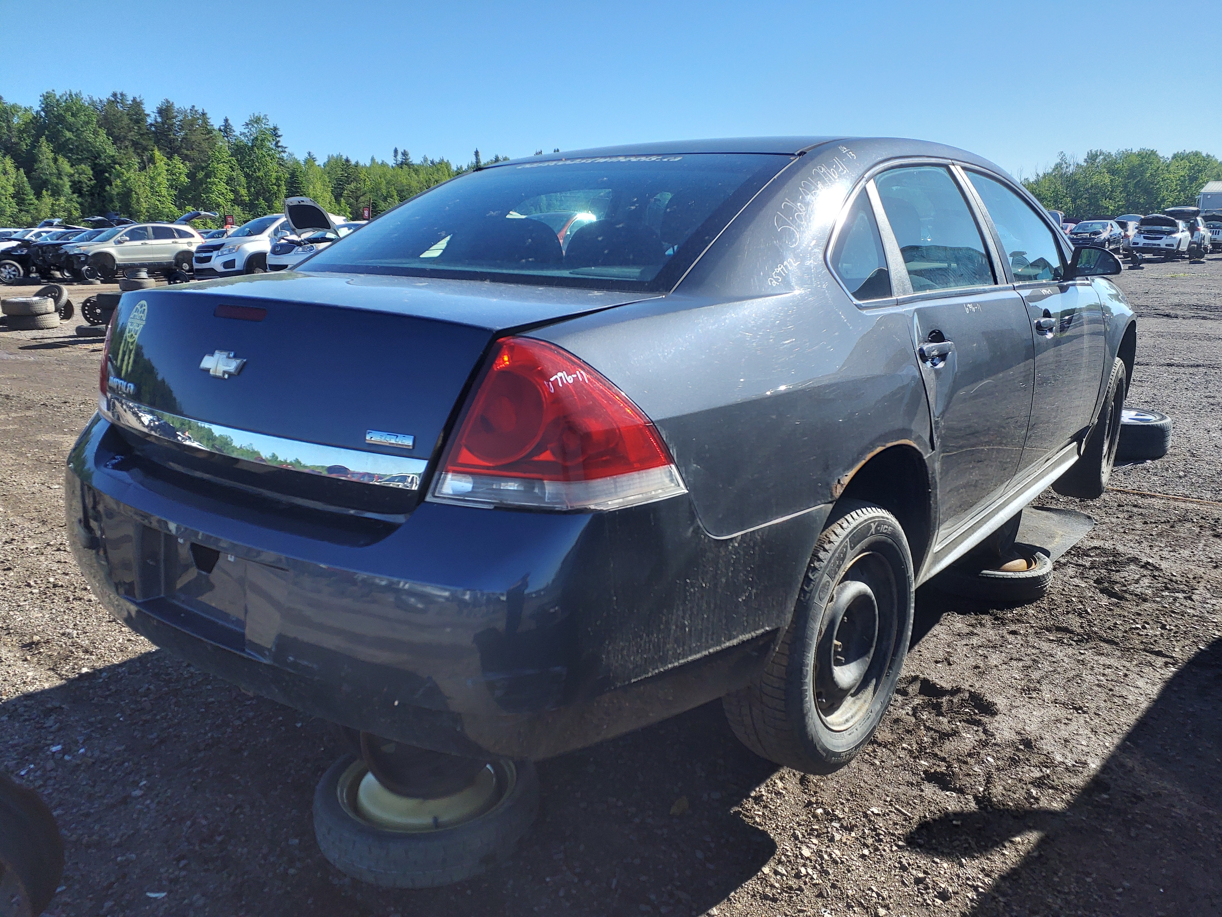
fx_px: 918
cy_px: 458
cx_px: 611
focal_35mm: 26
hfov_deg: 67.3
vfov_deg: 53.1
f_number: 1.9
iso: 40
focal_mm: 3.58
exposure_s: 1/342
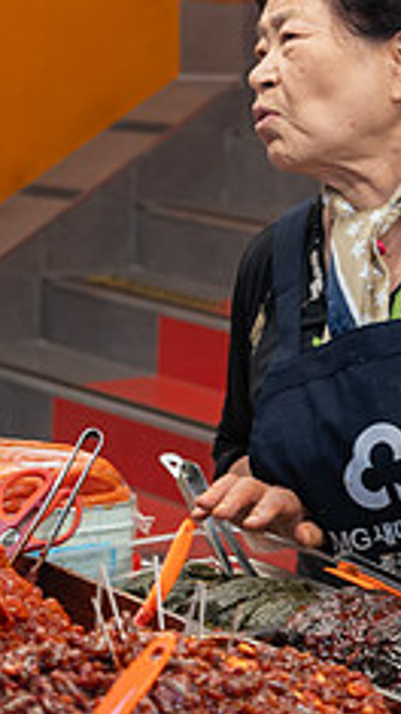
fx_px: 2744
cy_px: 144
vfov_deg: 14.7
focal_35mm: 145
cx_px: 316
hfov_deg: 8.3
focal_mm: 56
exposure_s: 1/125
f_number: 4
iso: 360
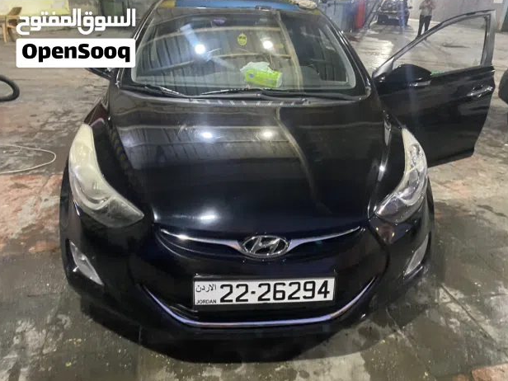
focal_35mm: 27
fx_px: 396
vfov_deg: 51.4
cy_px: 186
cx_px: 260
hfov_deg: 65.3
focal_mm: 4.25
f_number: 1.8
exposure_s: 1/25
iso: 640
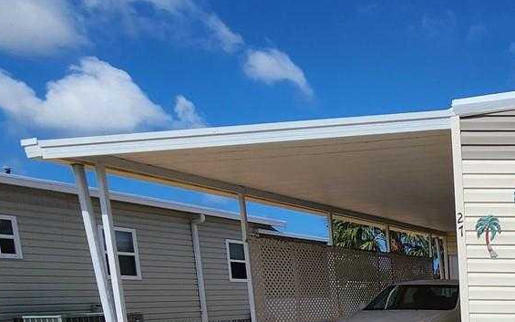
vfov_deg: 28.6
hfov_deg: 33.9
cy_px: 384
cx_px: 688
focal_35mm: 39
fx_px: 547
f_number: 2.2
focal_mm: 2.2
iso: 50
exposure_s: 1/3903
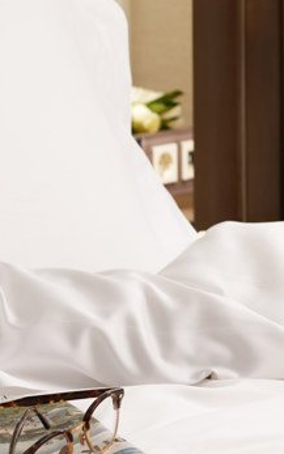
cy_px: -114
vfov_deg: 11.1
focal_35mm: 185
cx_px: 527
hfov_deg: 6.9
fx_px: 2290
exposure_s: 1/250
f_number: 4.5
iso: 100
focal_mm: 35
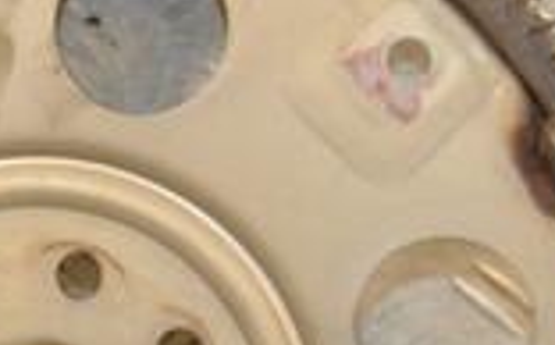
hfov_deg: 9.3
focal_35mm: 224
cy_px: 416
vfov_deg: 5.8
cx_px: -32
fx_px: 3383
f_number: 5
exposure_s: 1/200
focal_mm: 38
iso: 800
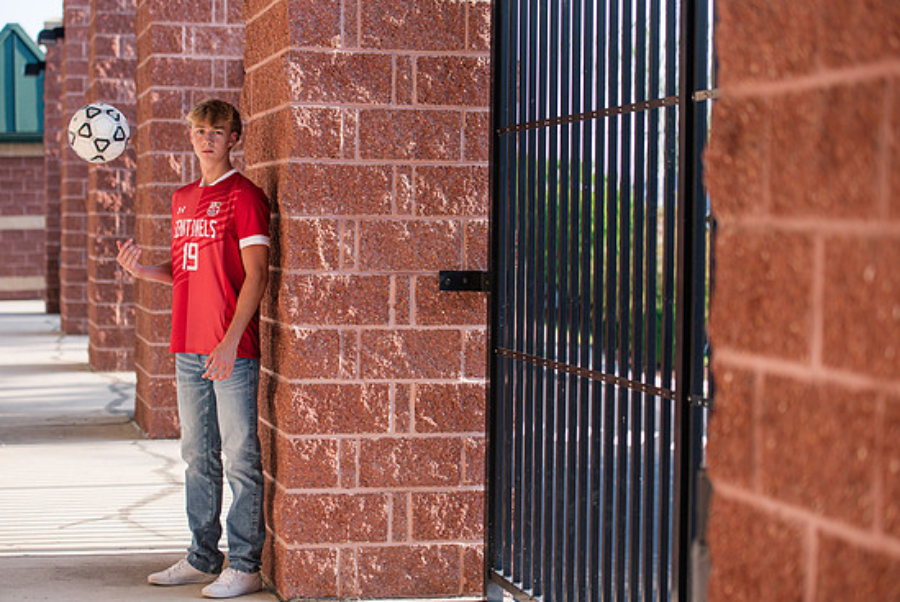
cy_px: 311
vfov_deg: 17.5
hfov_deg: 26.0
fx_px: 1951
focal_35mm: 78
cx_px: 431
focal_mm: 70
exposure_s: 1/1250
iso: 200
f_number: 2.8
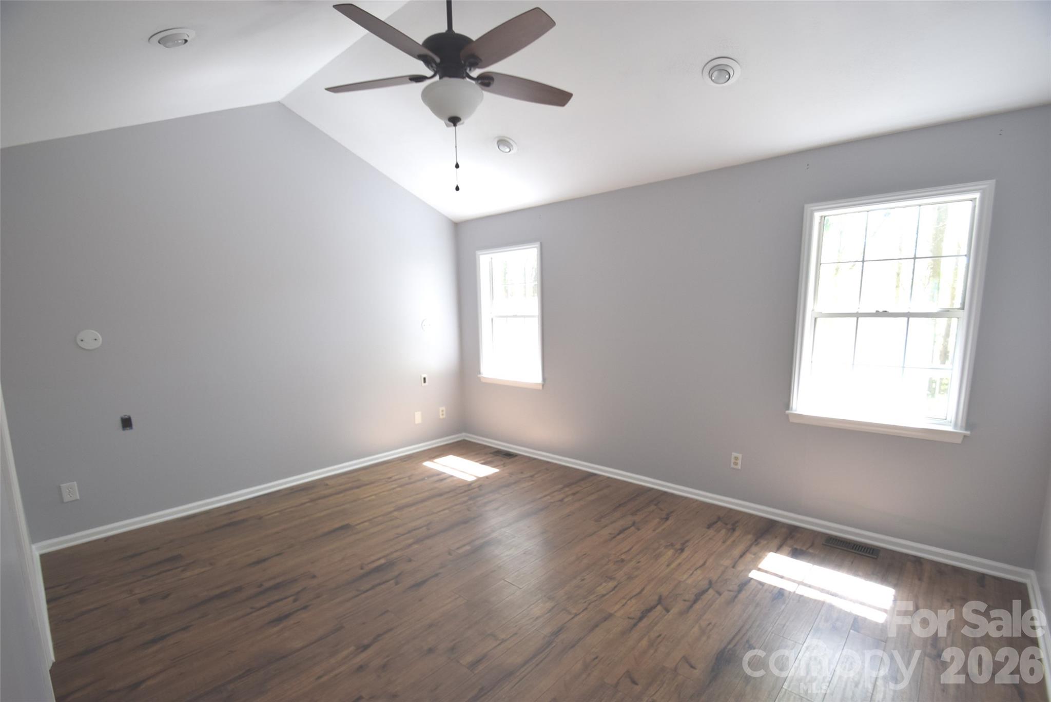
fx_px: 438
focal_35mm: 15
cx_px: 526
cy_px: 351
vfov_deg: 77.4
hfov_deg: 100.4
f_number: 5
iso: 400
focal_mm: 10
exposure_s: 1/100
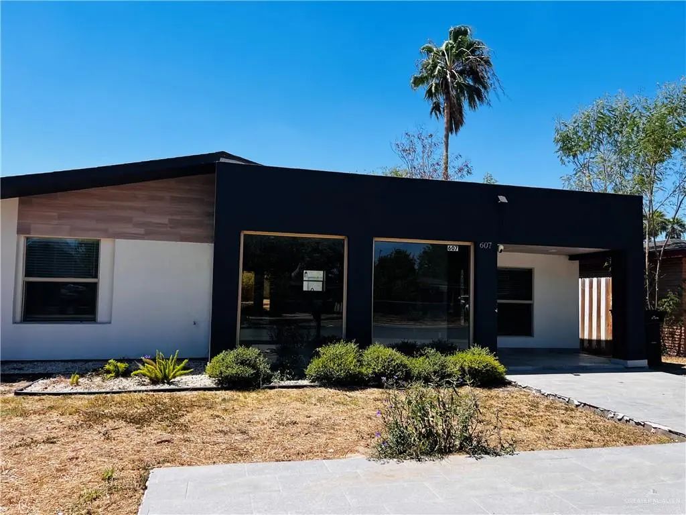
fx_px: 515
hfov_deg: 67.3
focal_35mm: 26
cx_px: 343
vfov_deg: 53.1
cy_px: 258
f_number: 1.5
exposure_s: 1/2994
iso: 50
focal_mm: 5.7
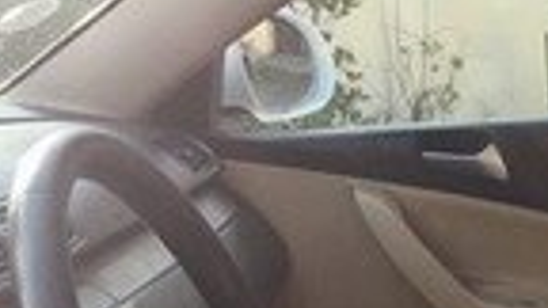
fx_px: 1584
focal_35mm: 109
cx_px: 521
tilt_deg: -25.3
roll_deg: +1.5
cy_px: 753
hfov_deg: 19.2
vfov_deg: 9.7
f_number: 2.2
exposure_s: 1/164
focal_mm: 4.15
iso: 25
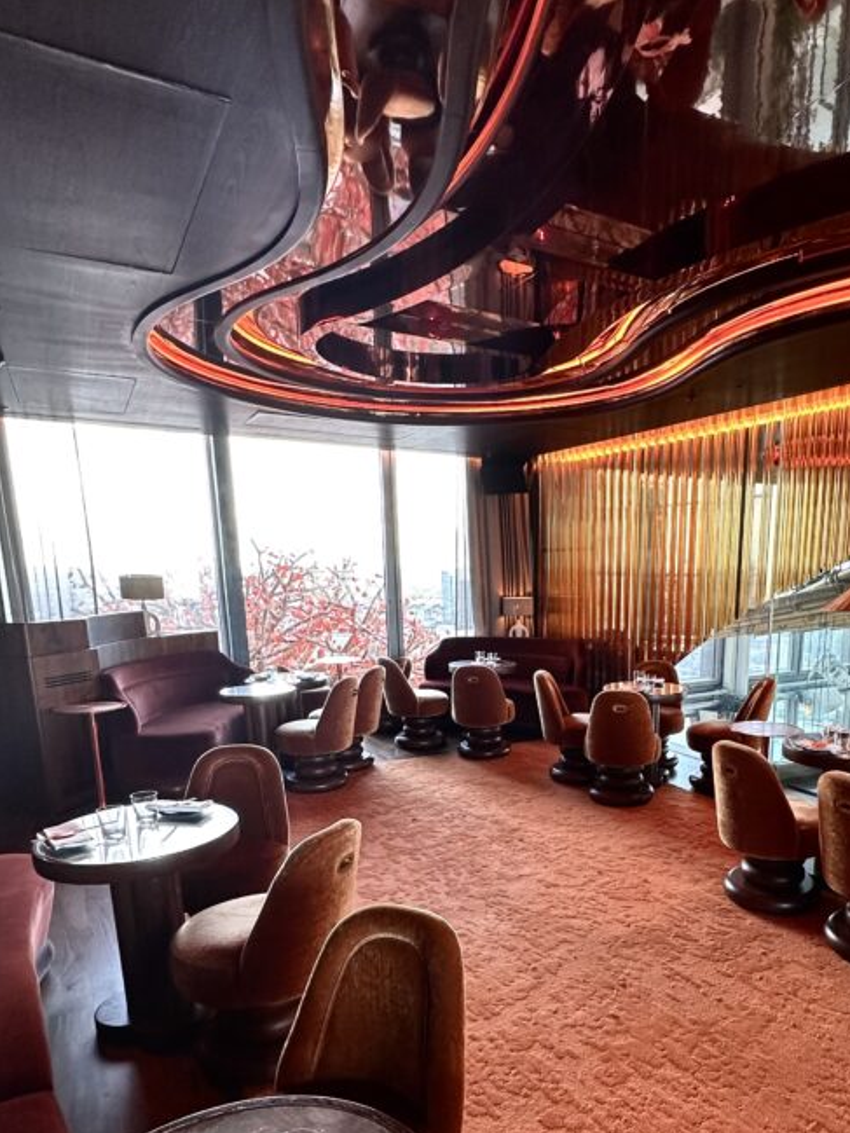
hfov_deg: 57.8
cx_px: 553
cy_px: 732
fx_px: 753
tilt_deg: -12.5
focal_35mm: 23
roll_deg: -0.4
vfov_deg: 72.2
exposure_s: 1/100
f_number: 2.2
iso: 200
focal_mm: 2.22
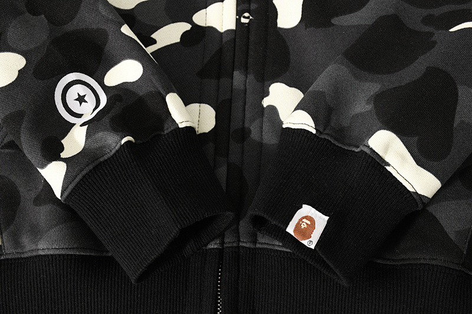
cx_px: 236
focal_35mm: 51
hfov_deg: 38.9
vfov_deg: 26.5
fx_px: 668
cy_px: 157
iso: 100
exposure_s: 1/125
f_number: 8
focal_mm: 34
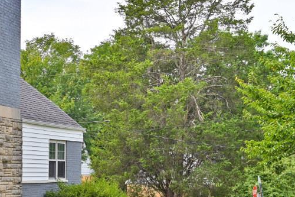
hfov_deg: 21.3
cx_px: -116
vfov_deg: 16.1
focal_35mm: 84
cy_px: 161
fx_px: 688
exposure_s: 1/320
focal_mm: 28
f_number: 6.3
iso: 100
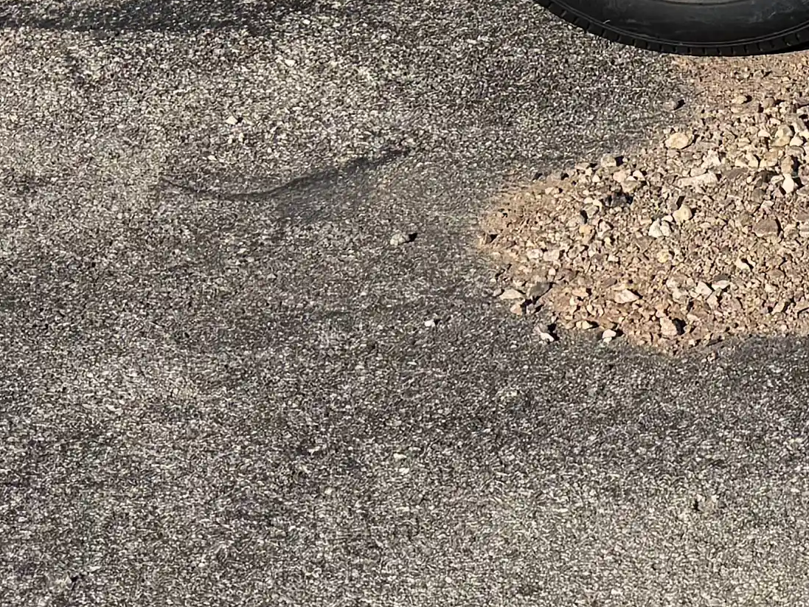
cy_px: -393
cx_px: 1244
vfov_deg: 11.2
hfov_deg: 14.6
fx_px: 2922
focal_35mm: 125
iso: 80
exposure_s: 1/6711
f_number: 1.78
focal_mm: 6.76
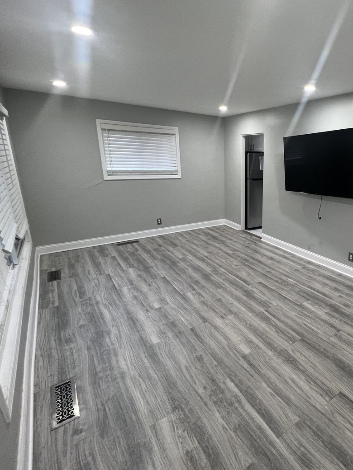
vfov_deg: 87.7
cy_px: 229
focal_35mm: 18
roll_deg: -2.2
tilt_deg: -15.3
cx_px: 272
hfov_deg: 66.4
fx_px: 245
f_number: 1.8
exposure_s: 1/60
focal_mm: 1.57
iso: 125
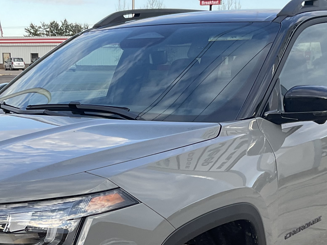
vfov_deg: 18.9
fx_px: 708
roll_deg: +0.0
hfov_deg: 25.9
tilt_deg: -15.0
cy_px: 261
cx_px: 118
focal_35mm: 75
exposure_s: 1/391
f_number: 1.8
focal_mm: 3
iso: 16
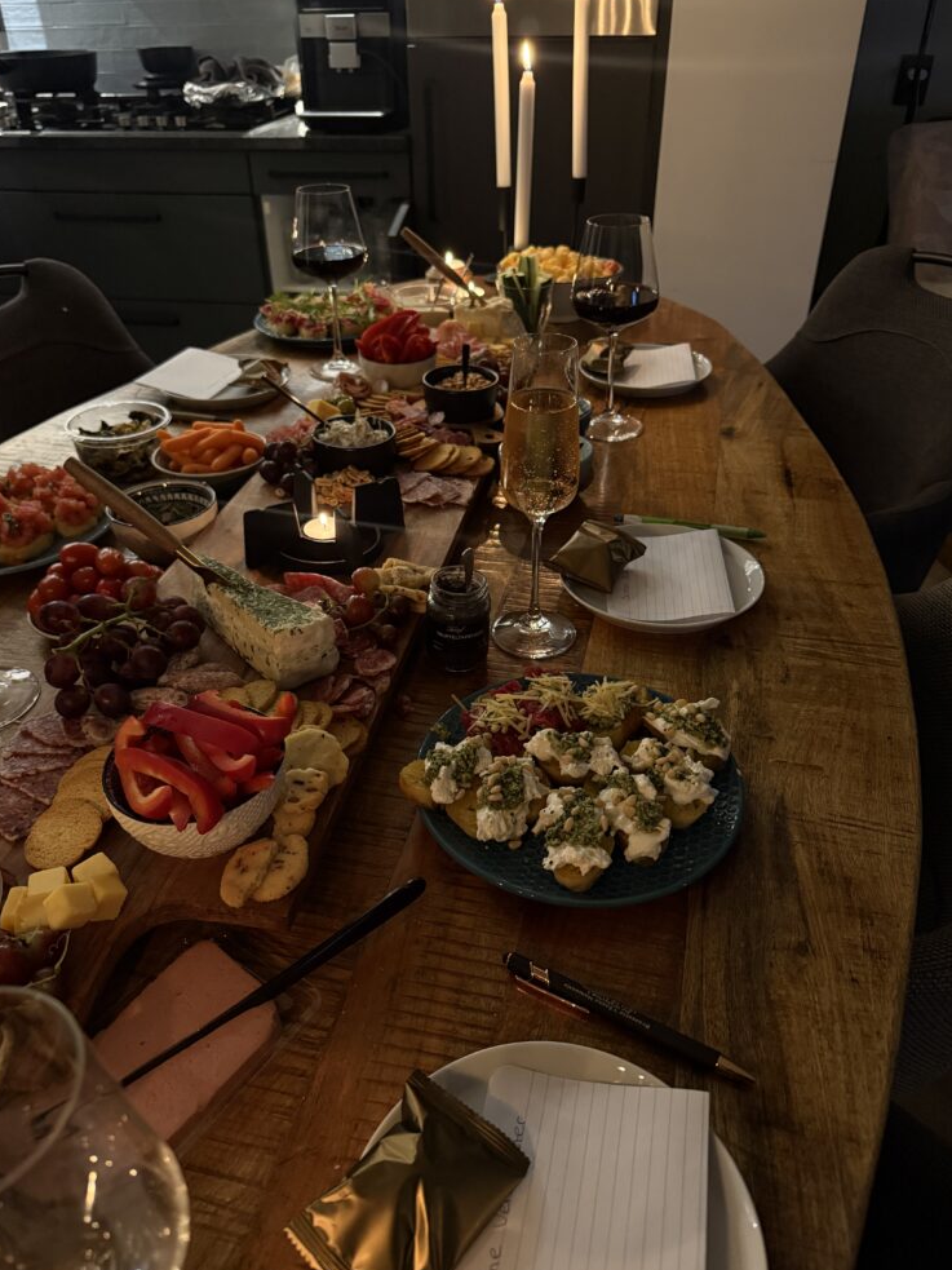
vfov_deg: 69.4
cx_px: 466
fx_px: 917
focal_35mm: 25
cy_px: 628
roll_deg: +0.9
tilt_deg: -34.5
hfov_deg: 54.9
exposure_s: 1/33
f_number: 1.78
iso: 800
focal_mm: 6.76
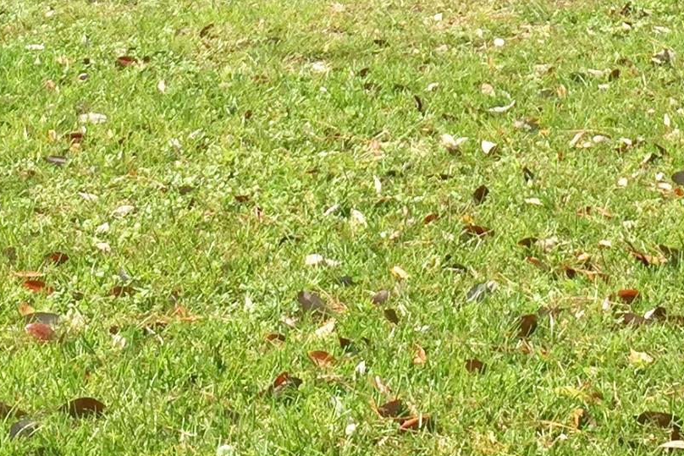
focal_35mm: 112
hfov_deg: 18.1
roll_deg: -0.7
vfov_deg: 11.6
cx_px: 567
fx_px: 2128
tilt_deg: -0.6
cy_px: -294
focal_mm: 4.15
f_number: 2.2
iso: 32
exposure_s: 1/1199
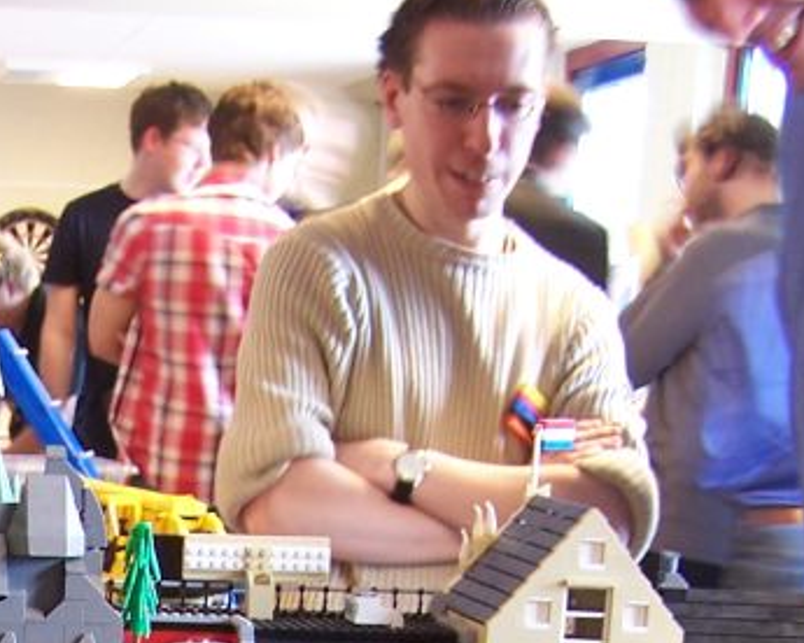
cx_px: -23
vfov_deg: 13.1
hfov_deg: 17.0
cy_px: 1018
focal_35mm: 110
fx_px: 2617
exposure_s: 1/2
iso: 80
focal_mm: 6.3
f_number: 2.8
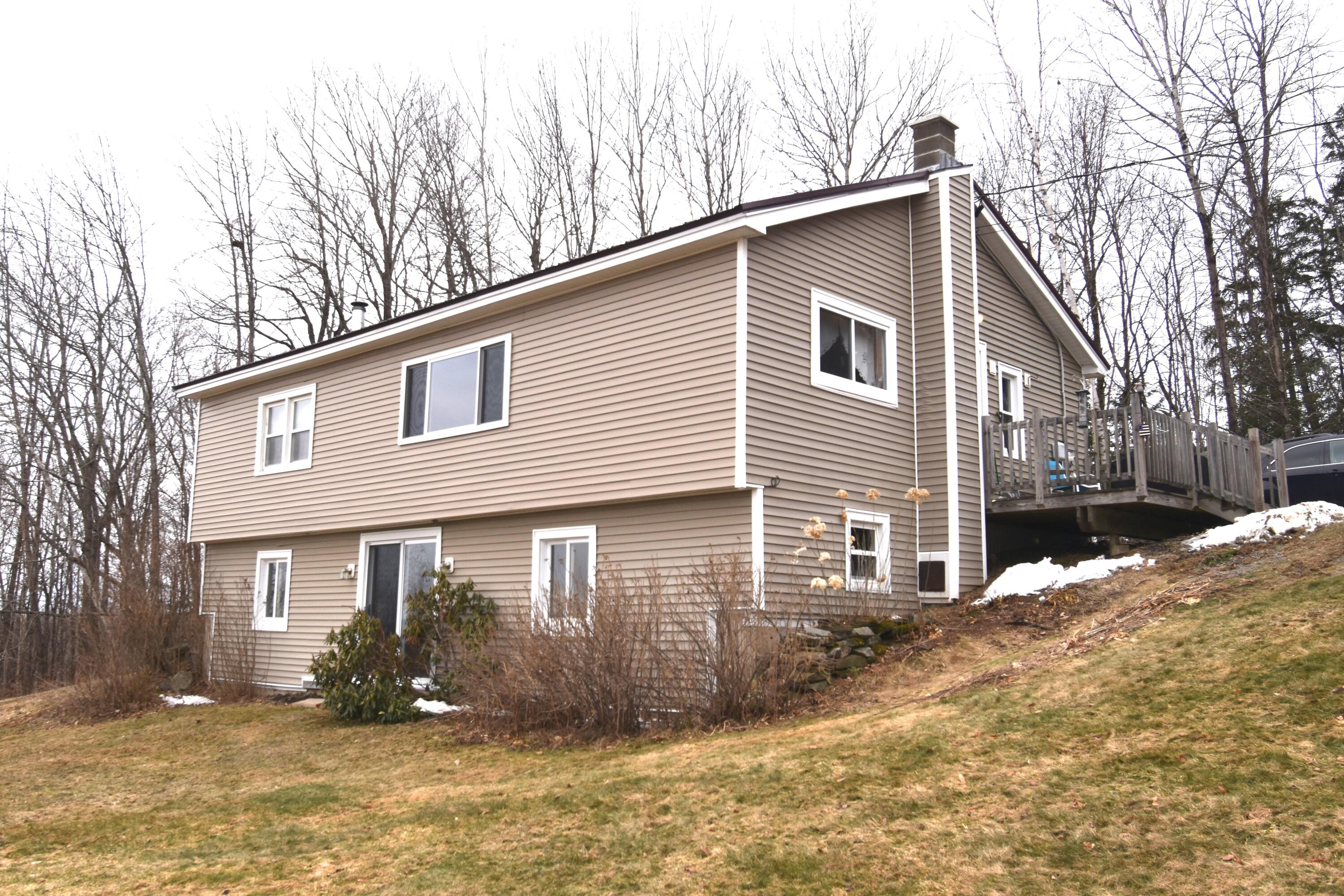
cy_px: 448
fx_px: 1120
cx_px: 672
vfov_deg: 43.6
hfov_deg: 61.9
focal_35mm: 30
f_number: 9
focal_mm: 20
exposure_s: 1/320
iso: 200
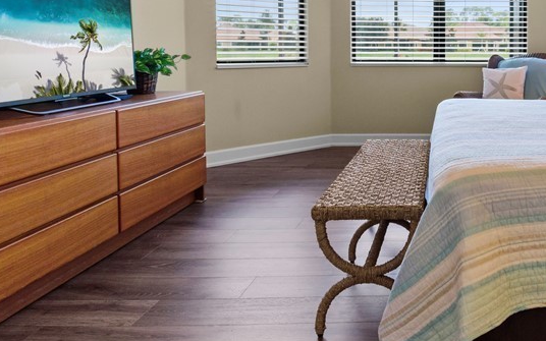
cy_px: 68
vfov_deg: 39.0
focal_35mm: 31
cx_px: 434
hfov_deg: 56.9
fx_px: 461
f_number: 5.6
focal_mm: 10
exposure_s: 1/125
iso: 800
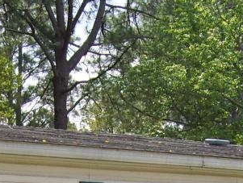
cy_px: 281
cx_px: 121
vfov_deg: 9.4
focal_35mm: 153
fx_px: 1076
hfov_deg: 12.9
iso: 80
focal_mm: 6
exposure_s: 1/320
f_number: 4.8
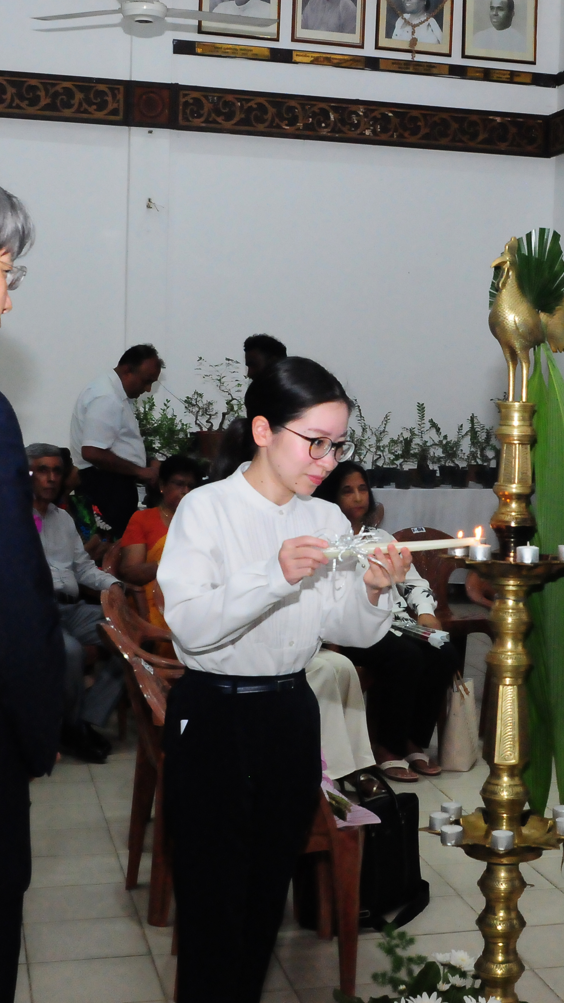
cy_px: 504
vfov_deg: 36.6
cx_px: 450
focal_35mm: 57
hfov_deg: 20.8
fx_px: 1516
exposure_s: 1/160
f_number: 14
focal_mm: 24
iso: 3200
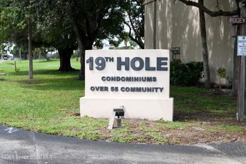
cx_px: 123
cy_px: 82
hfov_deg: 53.1
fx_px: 246
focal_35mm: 36
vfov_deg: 36.9
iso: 1250
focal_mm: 24
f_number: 5
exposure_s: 1/5000
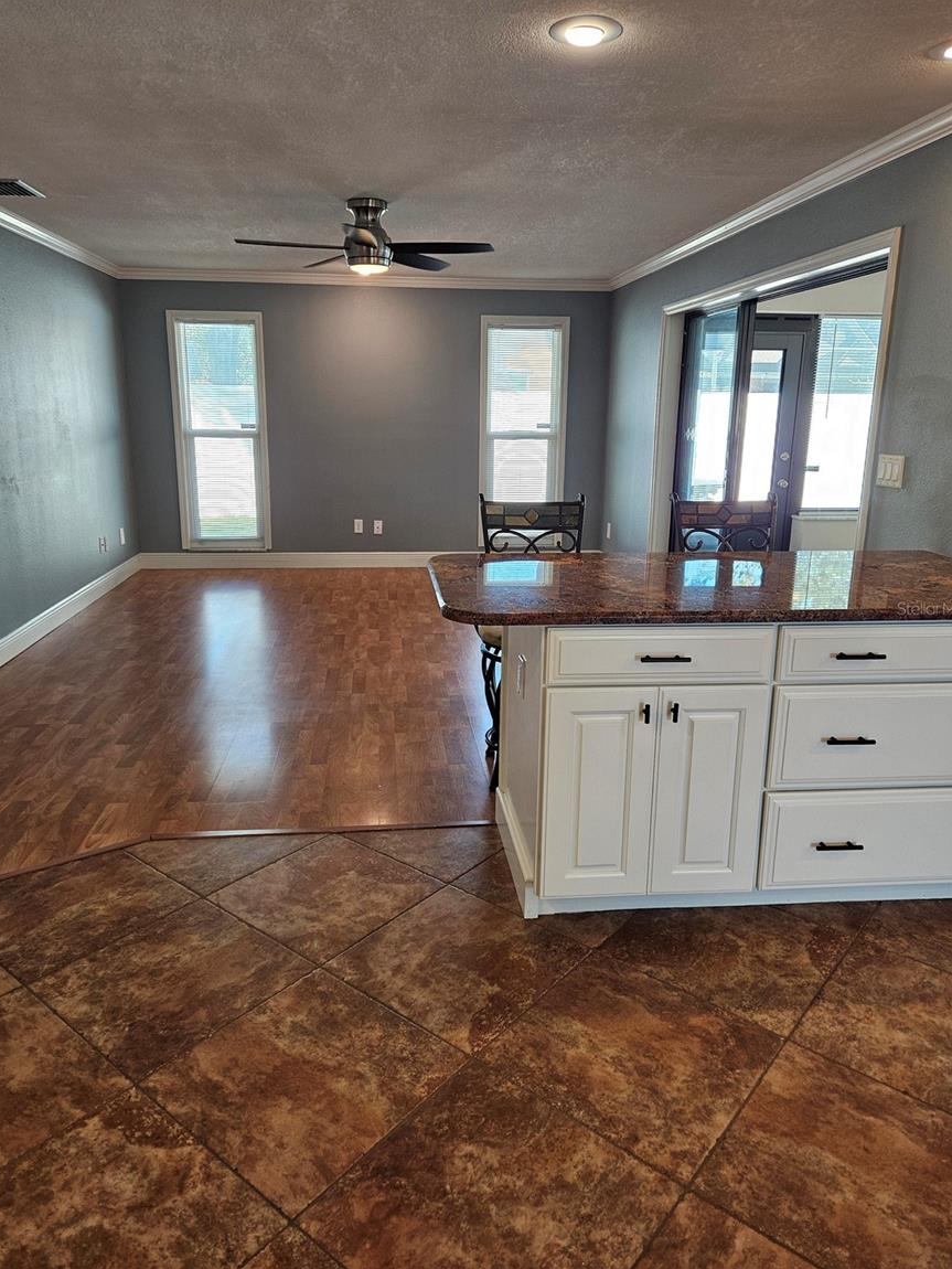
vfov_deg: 71.6
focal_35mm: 24
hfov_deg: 56.8
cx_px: 479
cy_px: 608
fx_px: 880
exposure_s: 1/120
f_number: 1.8
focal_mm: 5.4
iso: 100
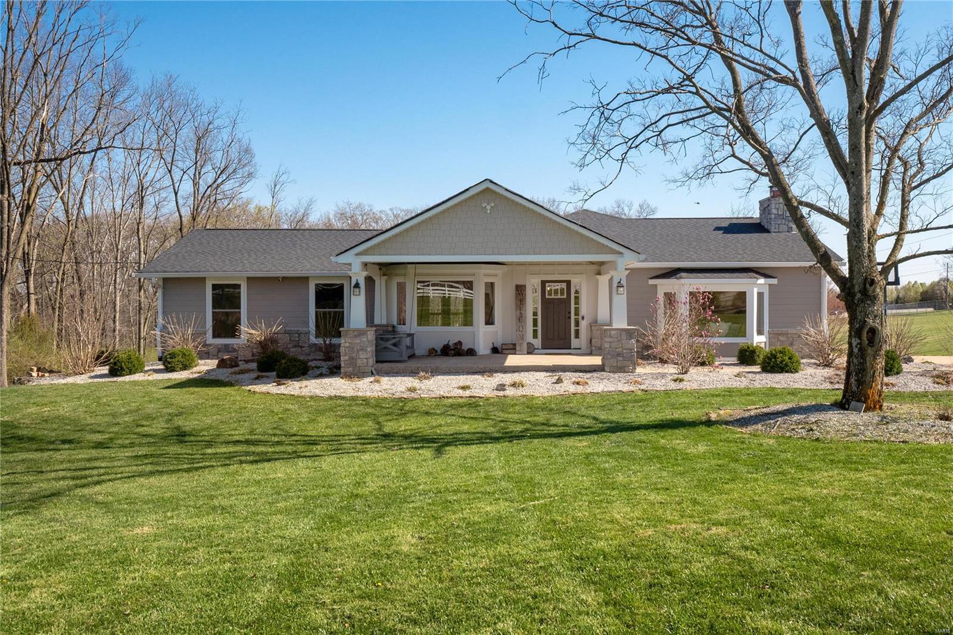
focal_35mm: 36
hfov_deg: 53.1
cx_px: 476
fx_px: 953
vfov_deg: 36.9
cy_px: 318
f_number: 8
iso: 400
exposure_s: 1/640
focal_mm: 18
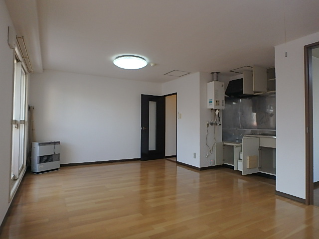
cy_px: 120
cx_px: 160
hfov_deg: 79.0
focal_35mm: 21
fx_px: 194
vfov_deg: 63.4
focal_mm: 3.7
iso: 200
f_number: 3.5
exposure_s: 1/40
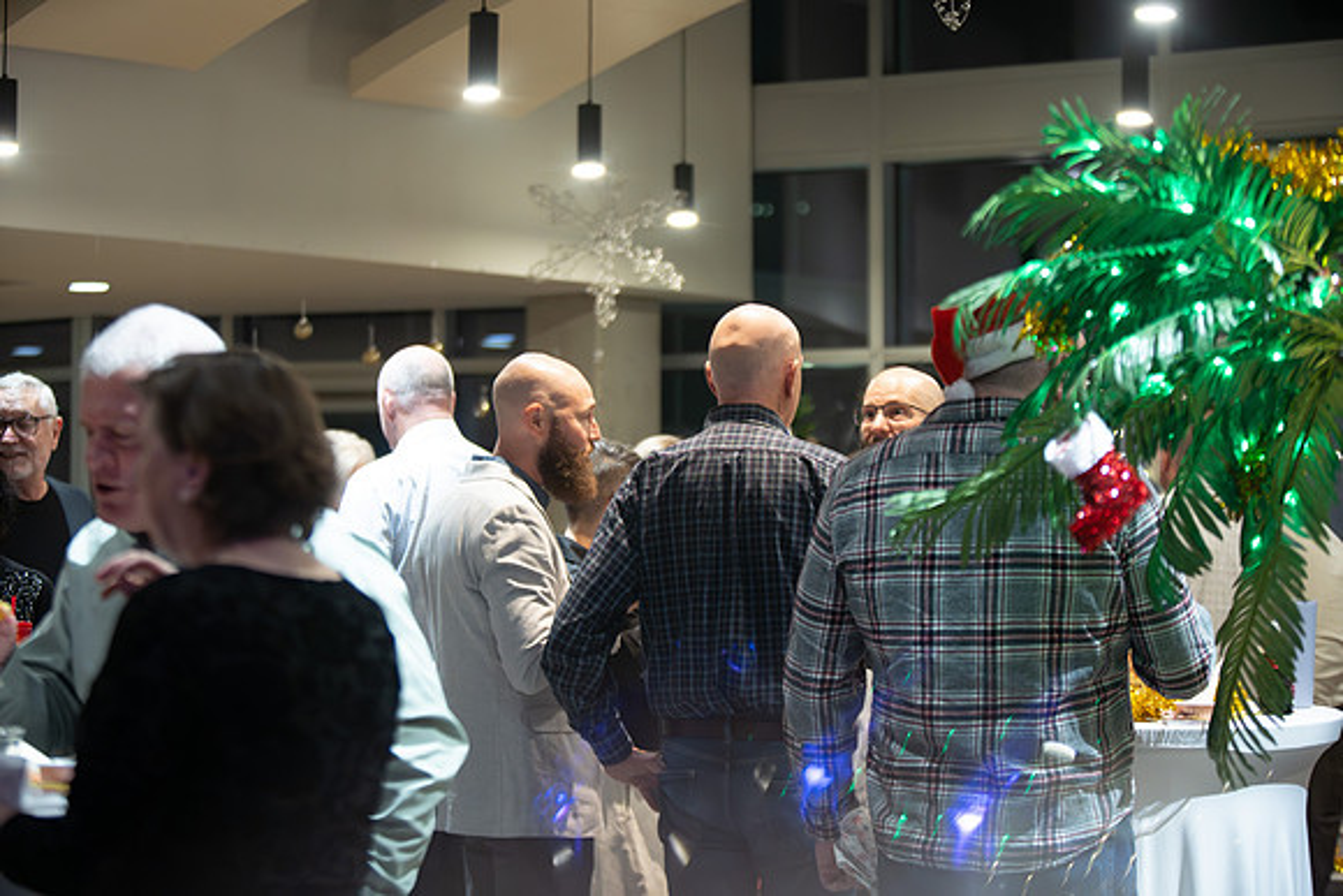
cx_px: 672
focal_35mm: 80
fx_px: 2985
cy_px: 448
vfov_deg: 17.1
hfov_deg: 25.4
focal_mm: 80
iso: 3200
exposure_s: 1/125
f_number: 2.8
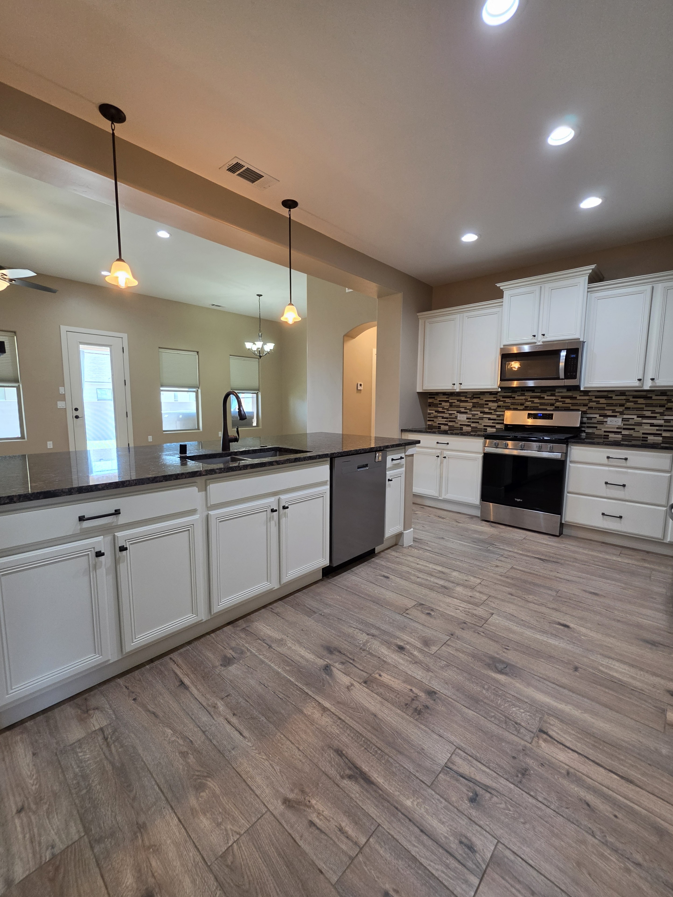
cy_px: 448
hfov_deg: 89.9
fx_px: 337
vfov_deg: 106.2
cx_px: 336
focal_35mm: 13
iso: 160
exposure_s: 1/120
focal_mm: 2.2
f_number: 1.9
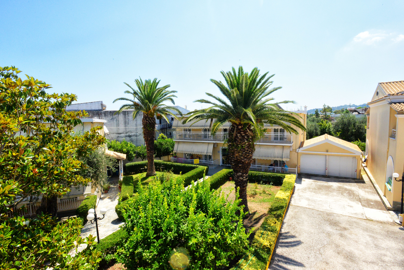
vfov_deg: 70.5
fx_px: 191
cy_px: 135
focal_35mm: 17
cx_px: 202
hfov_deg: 93.3
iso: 3200
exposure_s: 1/800
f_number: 20
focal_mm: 17
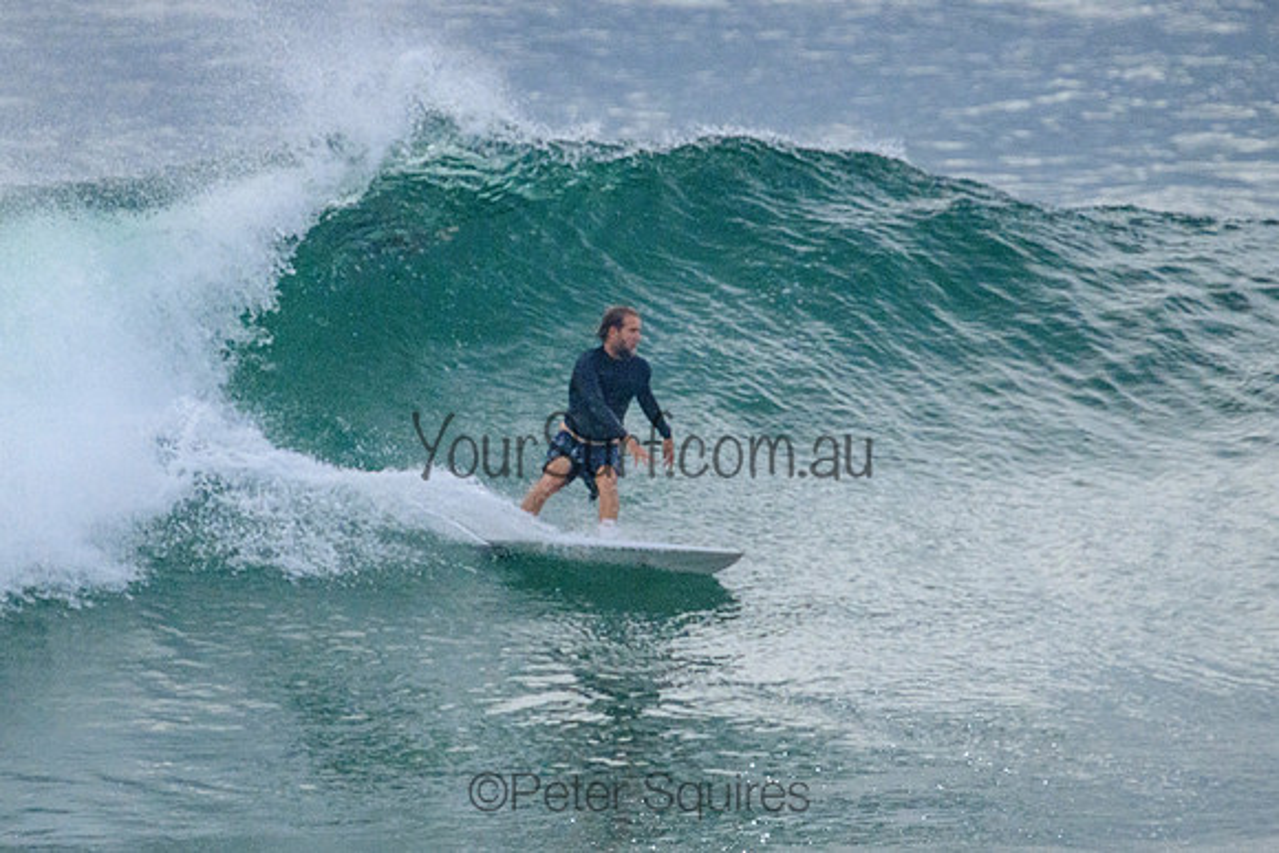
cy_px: 337
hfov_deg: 1.9
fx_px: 39077
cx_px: 649
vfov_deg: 1.3
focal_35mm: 1100
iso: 3200
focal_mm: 800
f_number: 11
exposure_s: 1/2000
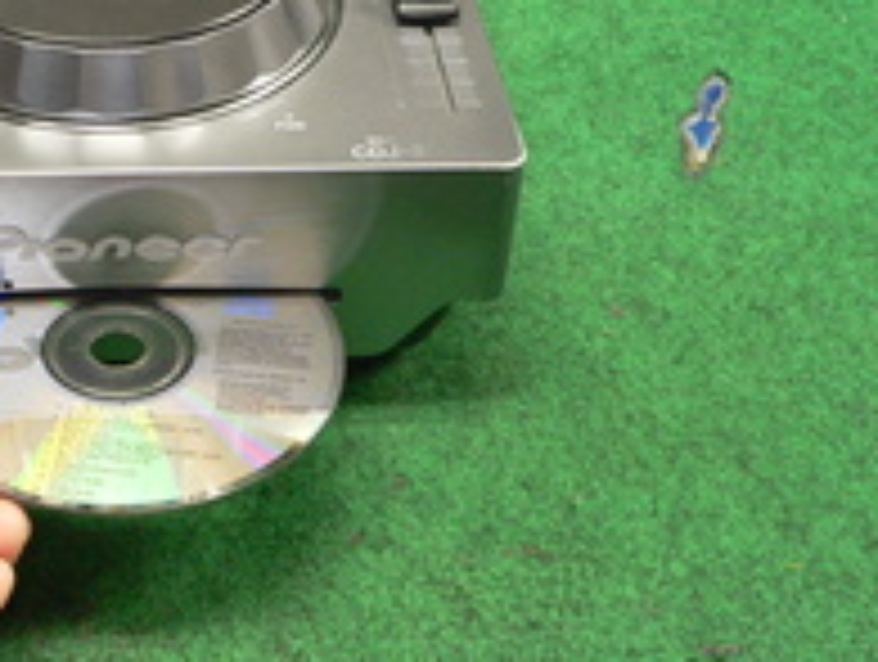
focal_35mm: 70
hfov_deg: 26.9
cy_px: 277
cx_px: 117
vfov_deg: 21.1
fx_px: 1779
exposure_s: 1/13
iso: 200
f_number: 2.8
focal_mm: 6
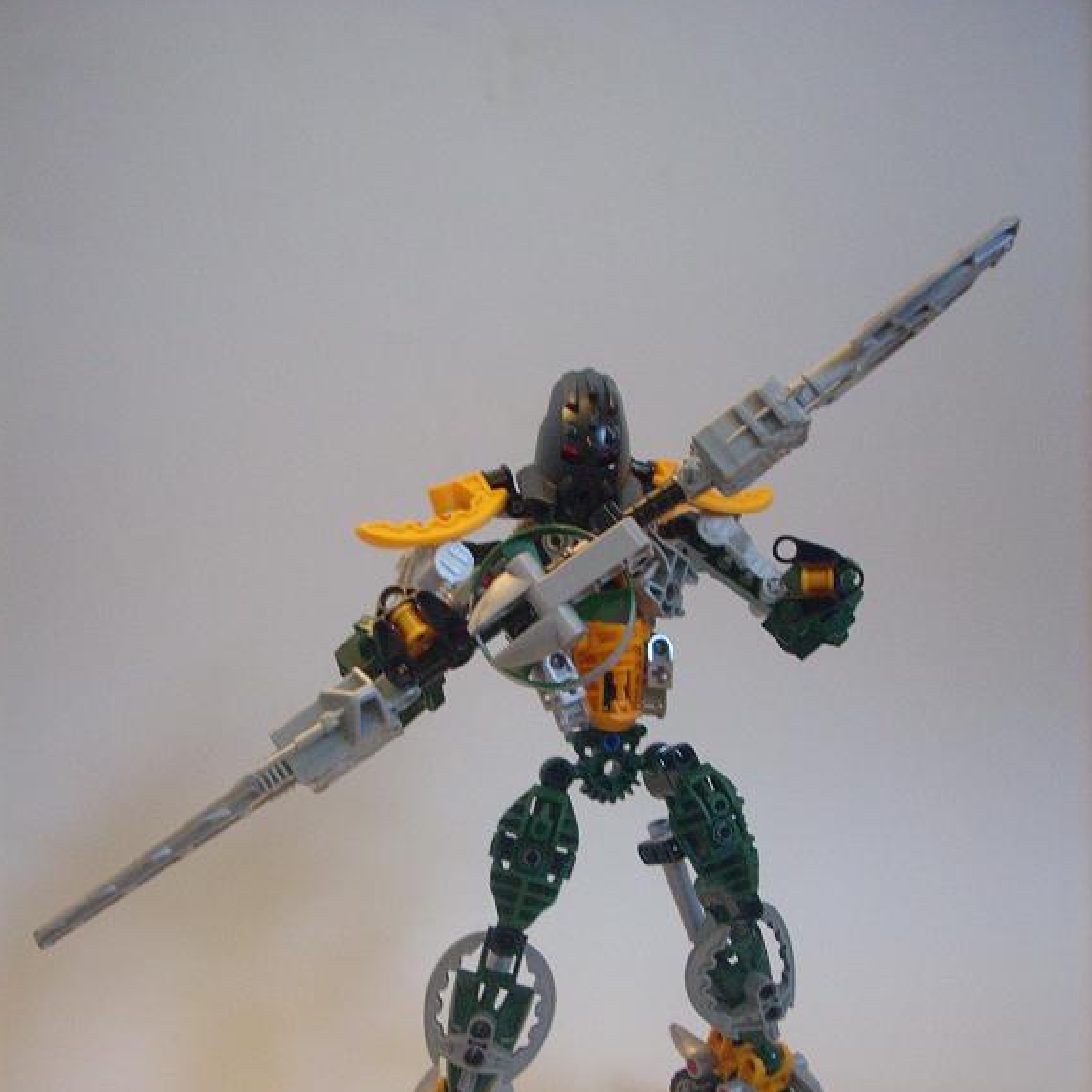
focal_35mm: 44
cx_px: 543
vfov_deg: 38.0
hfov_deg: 38.3
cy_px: 711
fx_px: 1570
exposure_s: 1/4
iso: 237
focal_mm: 6.2
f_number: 2.8
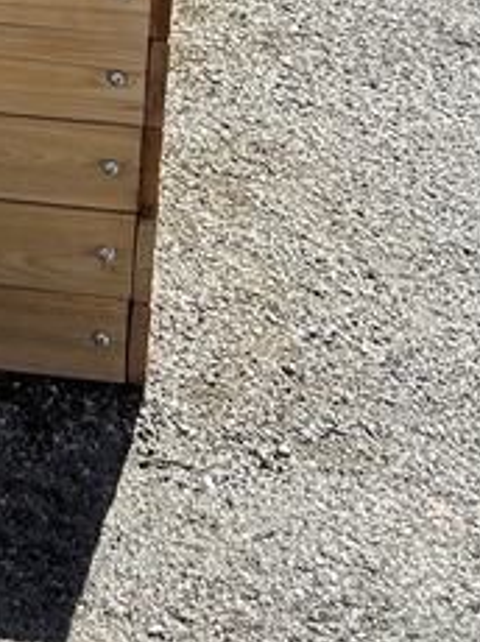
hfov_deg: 11.5
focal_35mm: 116
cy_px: -734
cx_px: -463
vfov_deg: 13.8
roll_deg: -0.5
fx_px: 2149
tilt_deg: -15.4
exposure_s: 1/2762
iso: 50
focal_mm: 5.7
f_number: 1.5
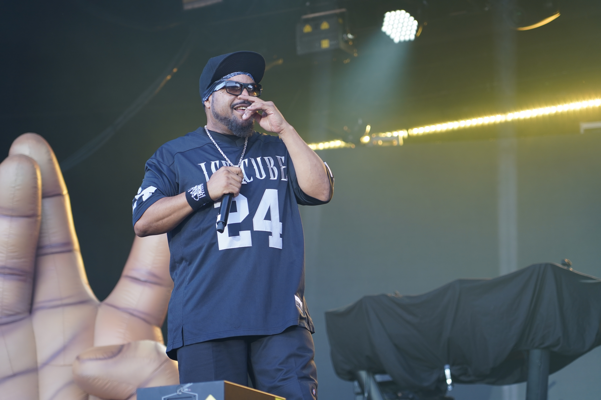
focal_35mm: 105
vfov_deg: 13.0
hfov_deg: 19.5
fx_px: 1753
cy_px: 200
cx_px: 300
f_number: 4
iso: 400
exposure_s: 1/160
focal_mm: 105
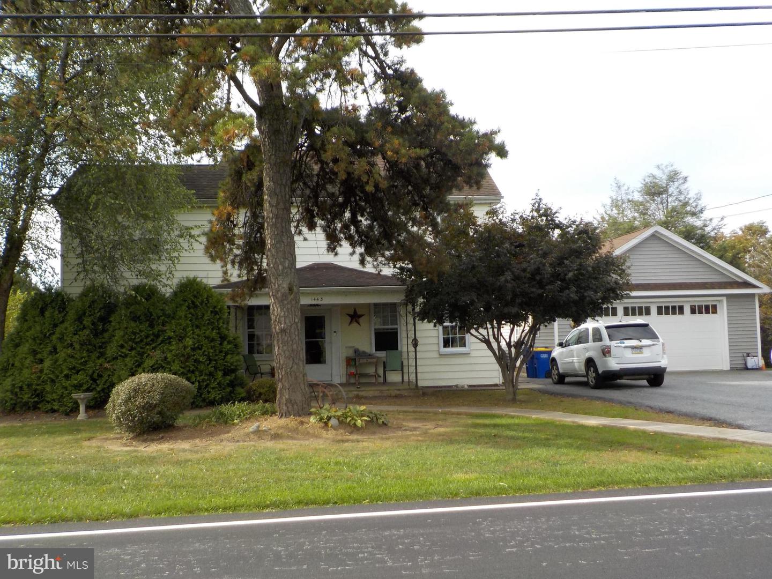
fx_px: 669
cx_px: 386
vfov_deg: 46.8
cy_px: 290
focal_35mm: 30
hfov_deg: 60.0
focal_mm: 4.1
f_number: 3.3
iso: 125
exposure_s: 1/500
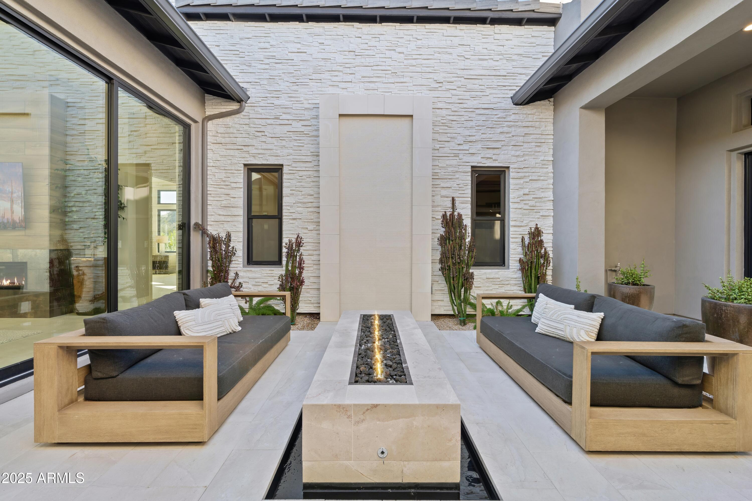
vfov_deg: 73.7
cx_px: 376
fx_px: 334
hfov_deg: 96.7
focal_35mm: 16
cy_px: 250
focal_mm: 16
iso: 800
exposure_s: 1/60
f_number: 8
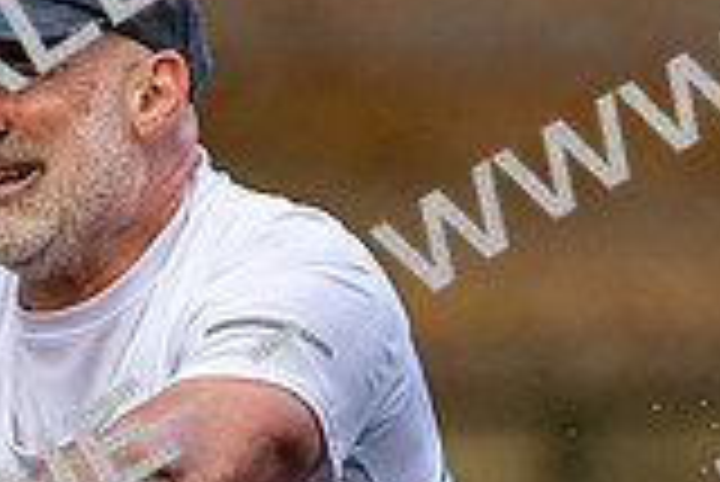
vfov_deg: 0.9
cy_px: 367
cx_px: 45
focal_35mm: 1451
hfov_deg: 1.4
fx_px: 29046
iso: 2800
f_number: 4.5
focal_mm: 400
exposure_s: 1/2500
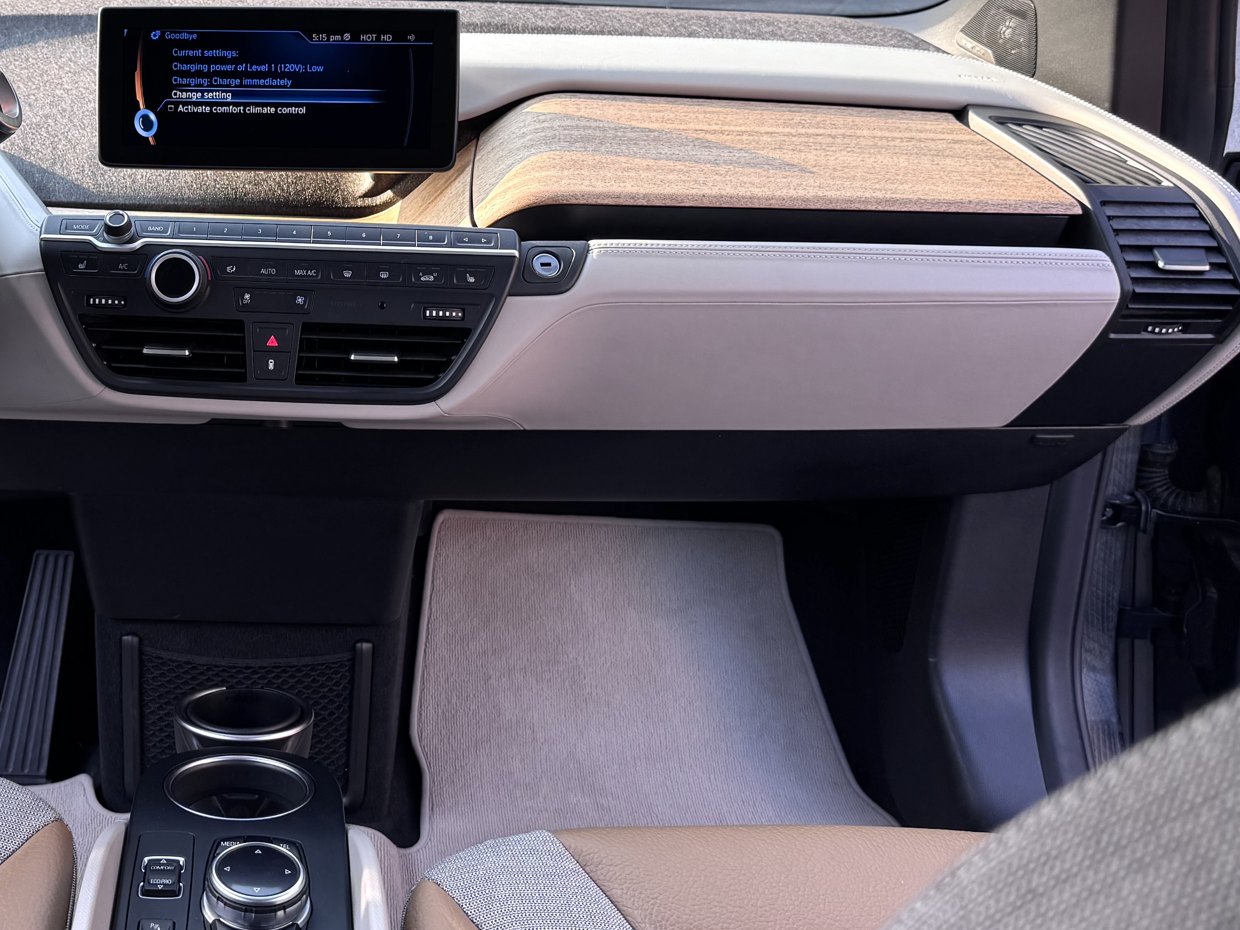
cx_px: 247
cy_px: 302
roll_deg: +0.7
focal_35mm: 45
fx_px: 1612
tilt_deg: -16.5
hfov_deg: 40.3
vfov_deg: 31.9
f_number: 1.78
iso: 80
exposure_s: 1/282
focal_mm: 6.76
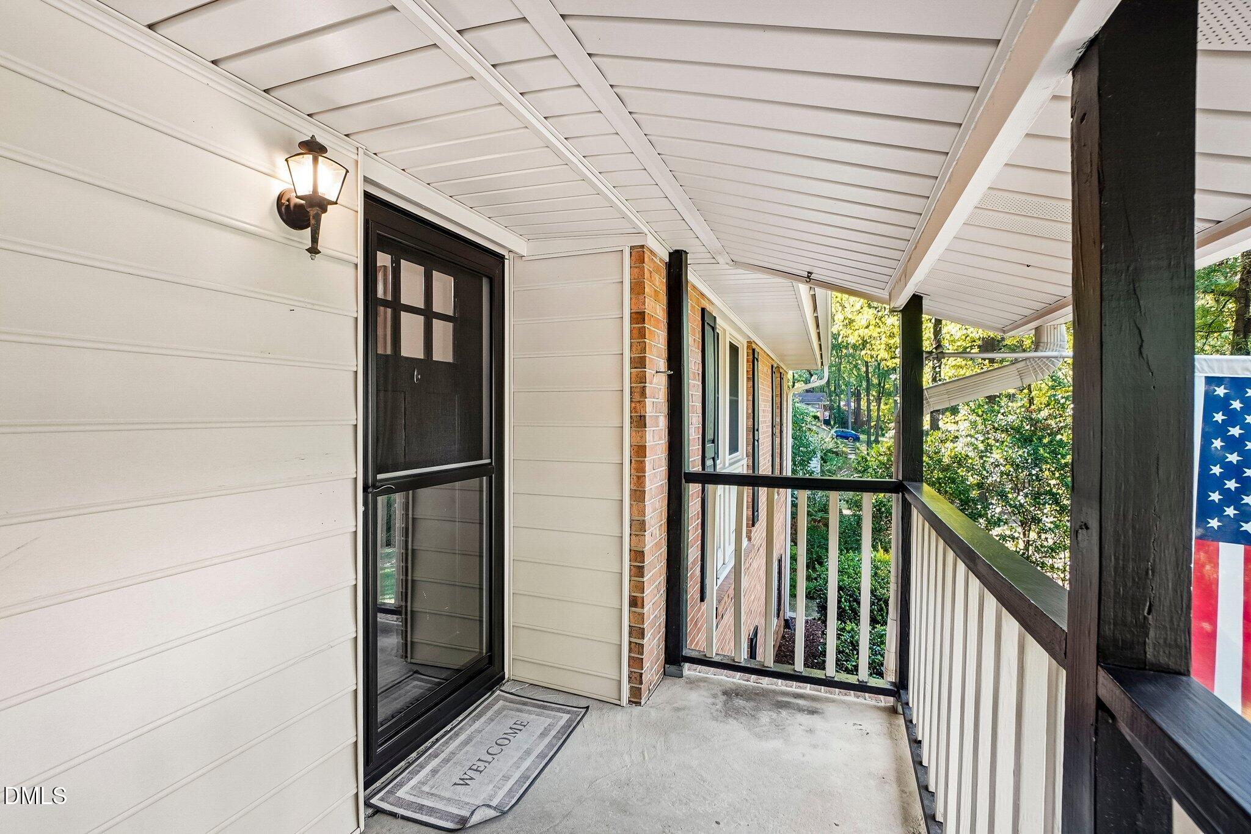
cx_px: 626
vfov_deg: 77.3
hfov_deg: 100.4
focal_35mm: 15
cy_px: 417
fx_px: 521
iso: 400
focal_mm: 10
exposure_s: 1/4
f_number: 8
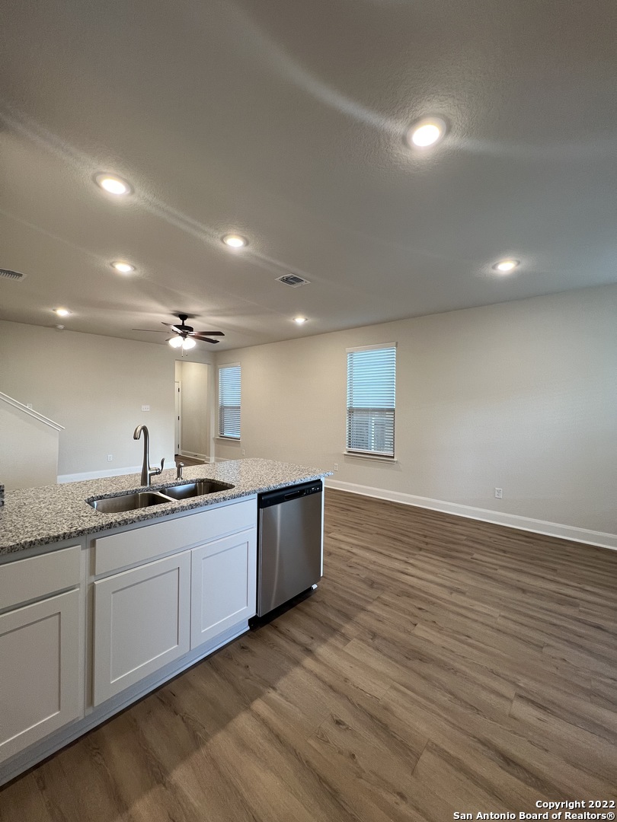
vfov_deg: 106.2
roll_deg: -0.8
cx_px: 308
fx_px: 309
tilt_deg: -0.8
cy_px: 411
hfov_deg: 89.9
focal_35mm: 13
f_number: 1.8
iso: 160
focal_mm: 1.57
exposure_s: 1/120
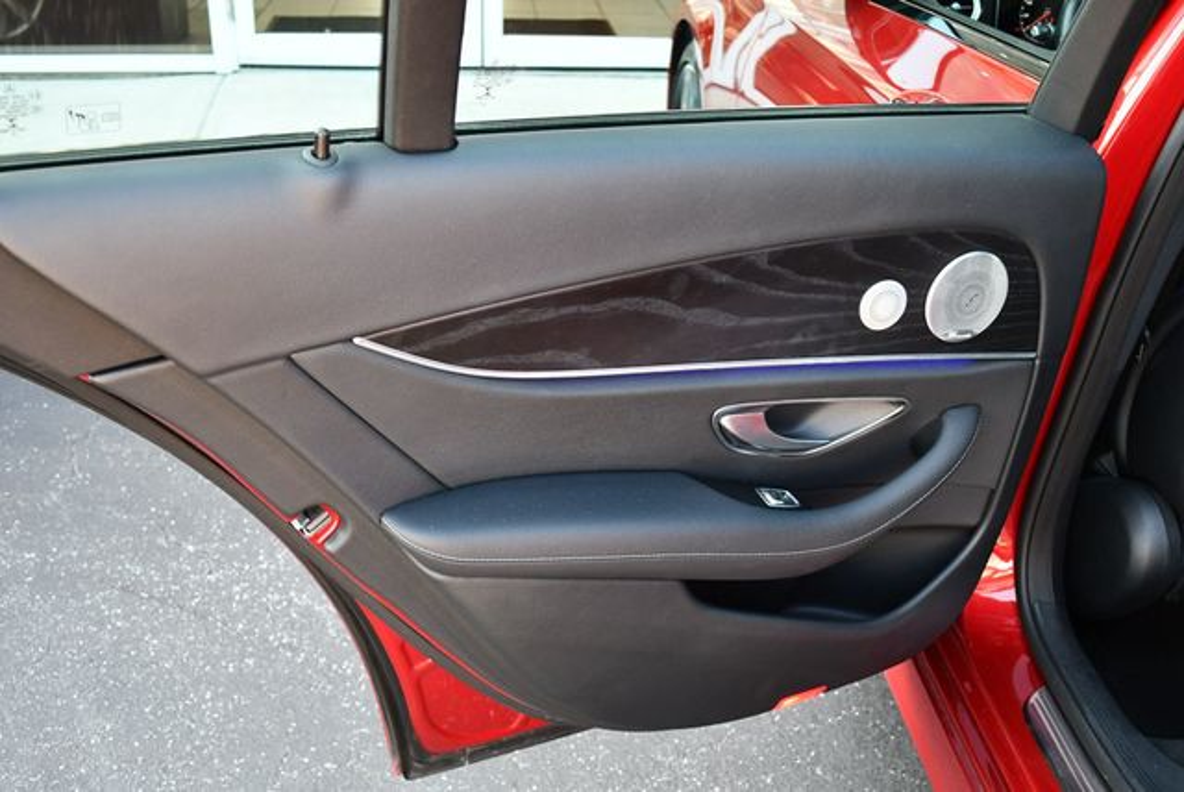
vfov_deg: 36.9
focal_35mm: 36
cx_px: 592
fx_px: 1185
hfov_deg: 53.1
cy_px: 396
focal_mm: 18
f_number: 3.5
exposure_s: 1/250
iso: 800
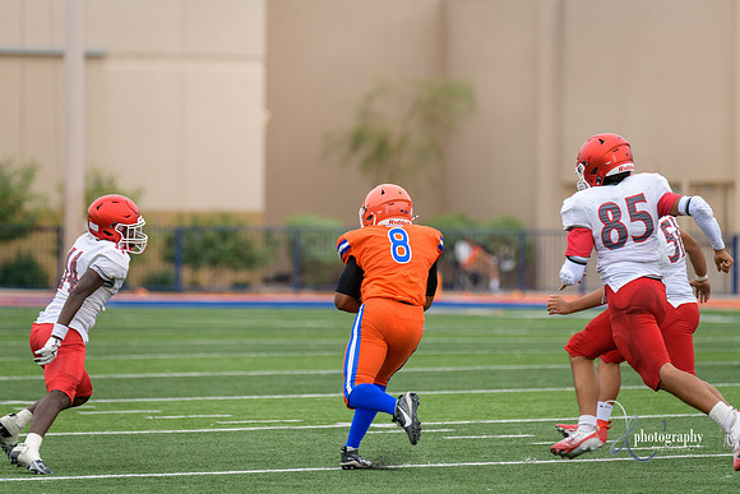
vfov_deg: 5.1
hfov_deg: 7.6
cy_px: 247
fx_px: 5551
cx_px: 370
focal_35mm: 270
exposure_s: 1/800
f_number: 3.5
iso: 1000
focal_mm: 270
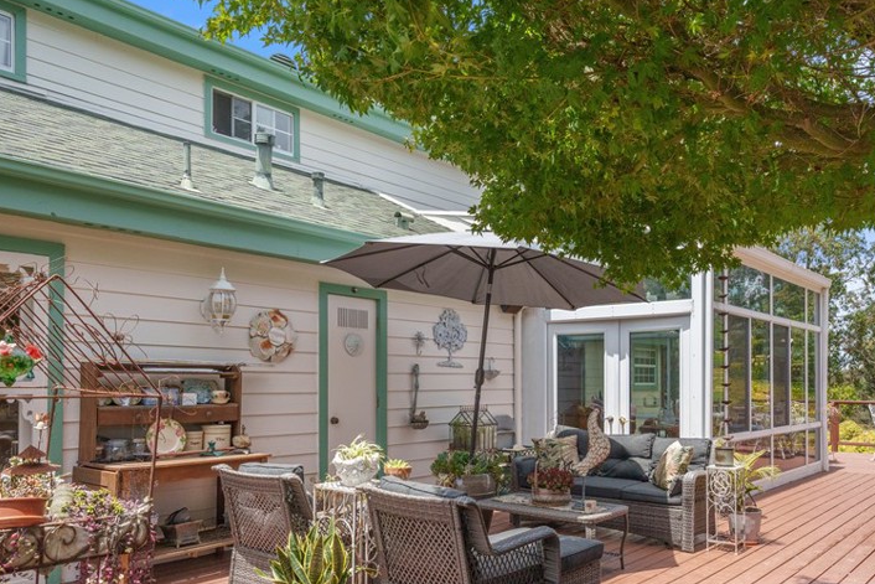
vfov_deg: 44.5
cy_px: 375
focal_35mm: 29
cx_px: 487
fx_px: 705
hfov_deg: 63.5
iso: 640
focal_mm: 20
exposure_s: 1/2000
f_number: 7.1
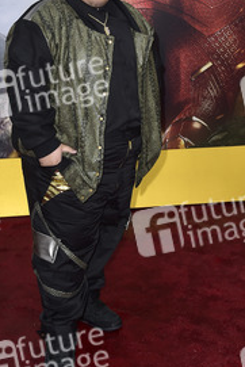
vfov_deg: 35.6
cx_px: 79
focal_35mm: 56
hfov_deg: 24.1
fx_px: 571
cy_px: 157
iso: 320
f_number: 6.3
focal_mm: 38
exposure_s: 1/250
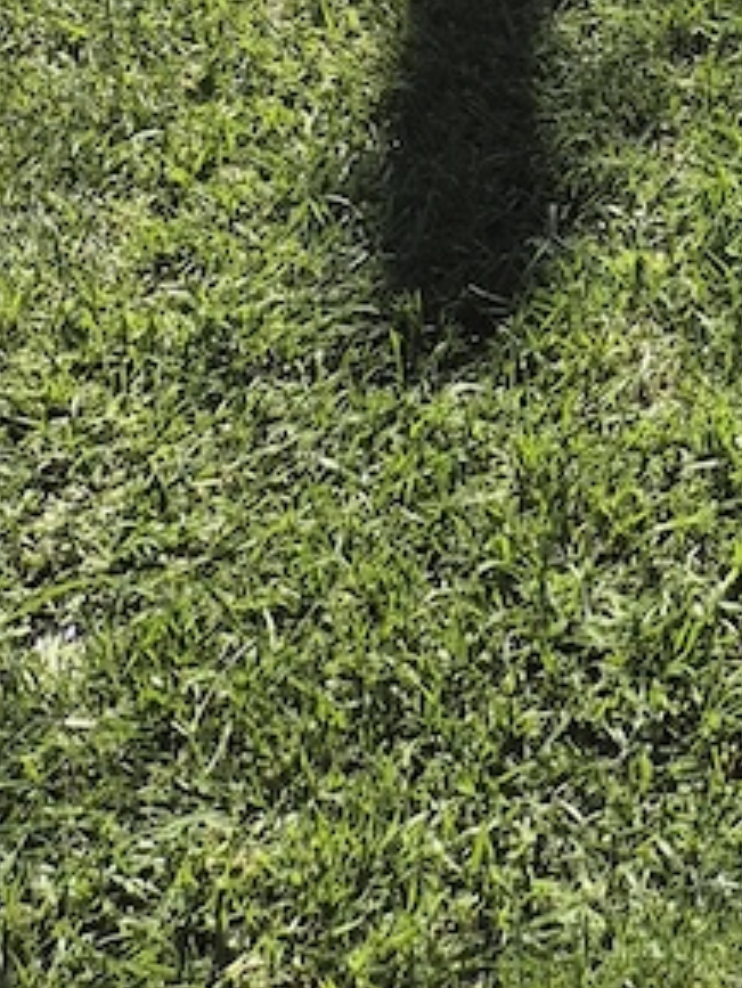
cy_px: -1265
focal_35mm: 105
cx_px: 1022
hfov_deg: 13.5
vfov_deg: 14.0
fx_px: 2999
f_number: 1.8
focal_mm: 5.4
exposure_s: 1/1836
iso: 25
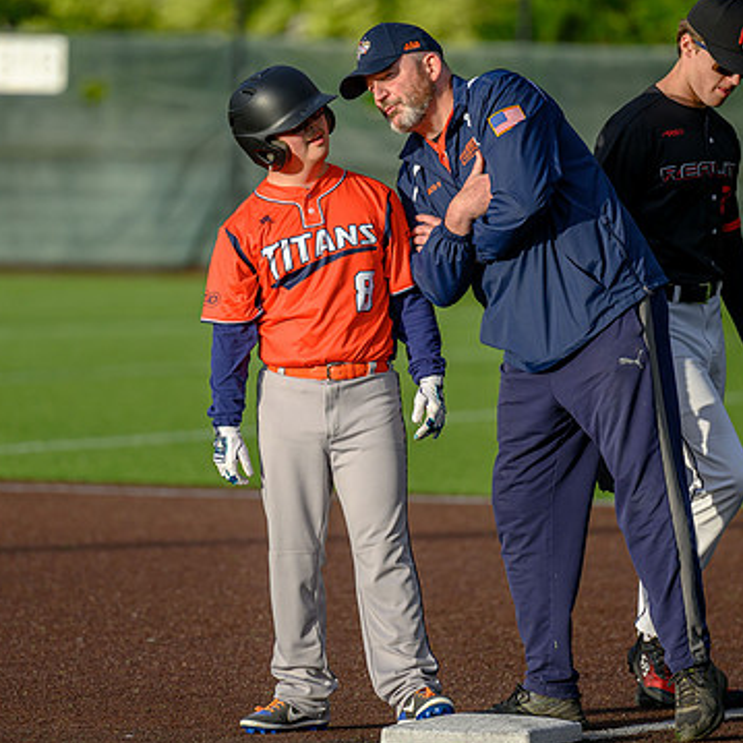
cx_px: 323
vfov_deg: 4.7
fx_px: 9131
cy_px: 347
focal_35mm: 376
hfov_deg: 4.7
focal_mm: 200
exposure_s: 1/2000
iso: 220
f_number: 2.8
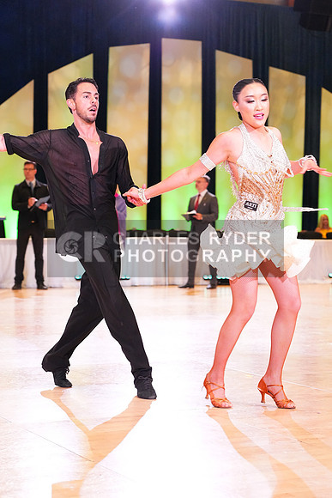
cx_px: 166
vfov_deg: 25.4
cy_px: 249
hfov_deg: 17.1
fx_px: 1106
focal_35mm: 80
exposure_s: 1/320
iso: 5000
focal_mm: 80
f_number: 5
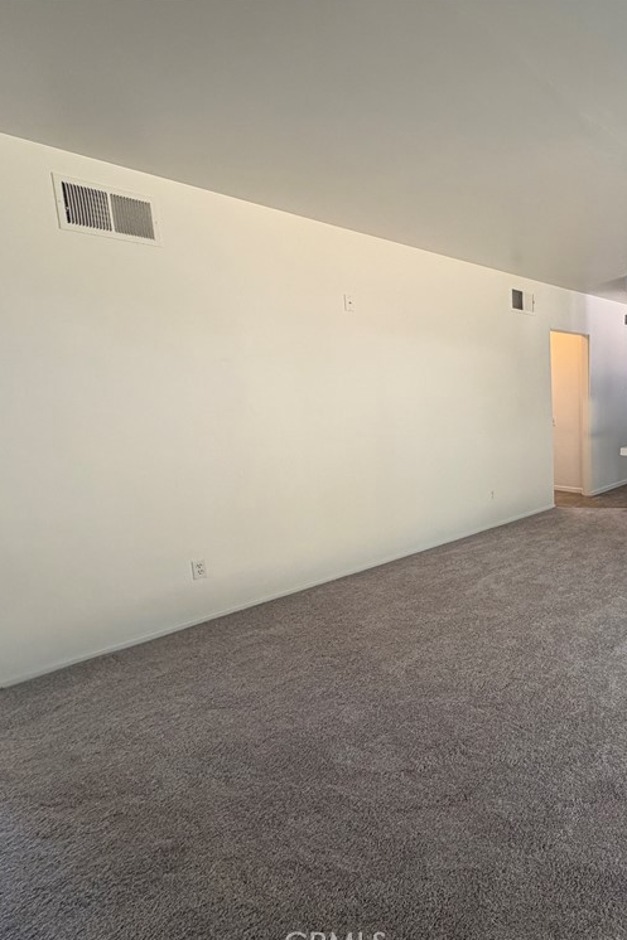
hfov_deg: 53.2
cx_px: 578
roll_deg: +0.6
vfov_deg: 84.0
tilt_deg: -10.0
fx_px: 523
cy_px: 478
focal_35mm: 20
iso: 200
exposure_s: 1/121
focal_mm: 2.22
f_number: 2.2
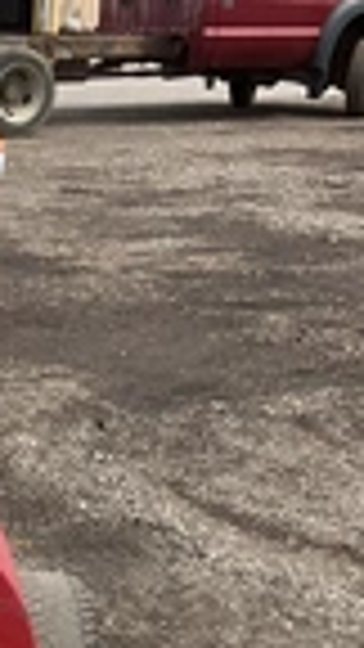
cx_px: -175
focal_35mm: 88
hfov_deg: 13.0
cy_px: 630
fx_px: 1510
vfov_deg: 23.3
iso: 25
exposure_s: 1/816
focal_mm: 3
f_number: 1.8
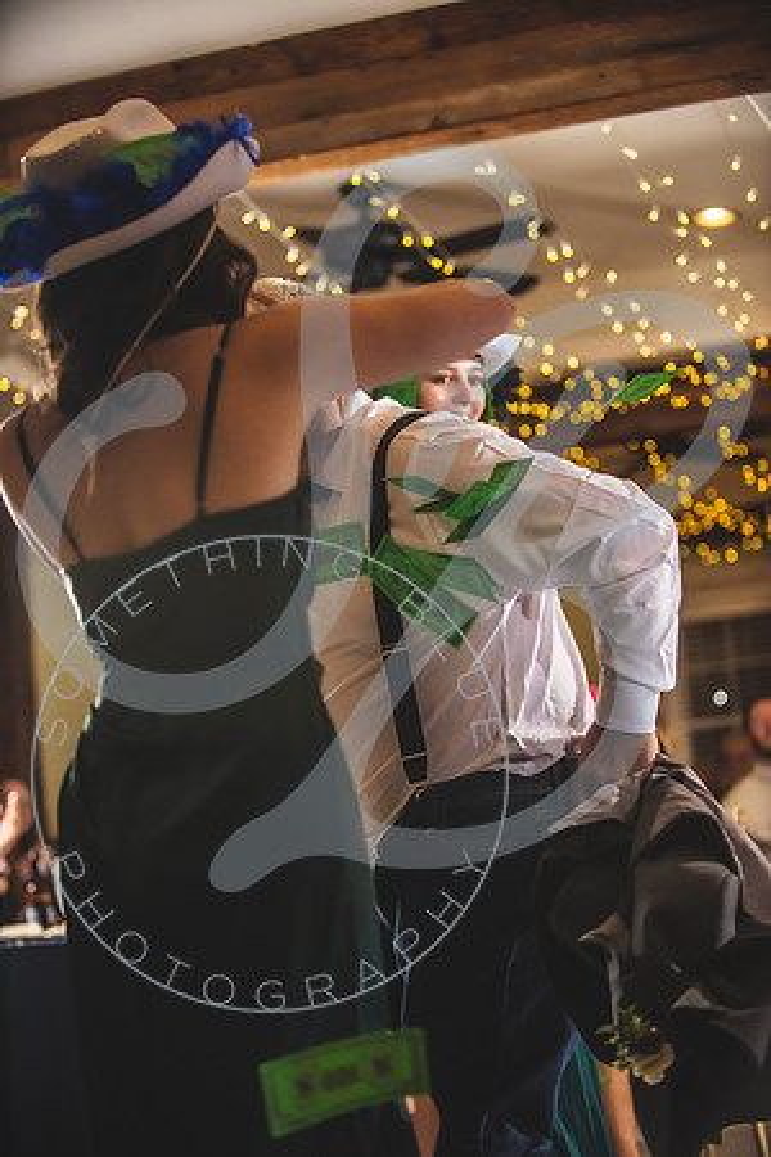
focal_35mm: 70
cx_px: 386
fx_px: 2249
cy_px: 578
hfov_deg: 19.5
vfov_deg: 28.8
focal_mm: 70
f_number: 2.8
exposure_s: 1/200
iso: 800
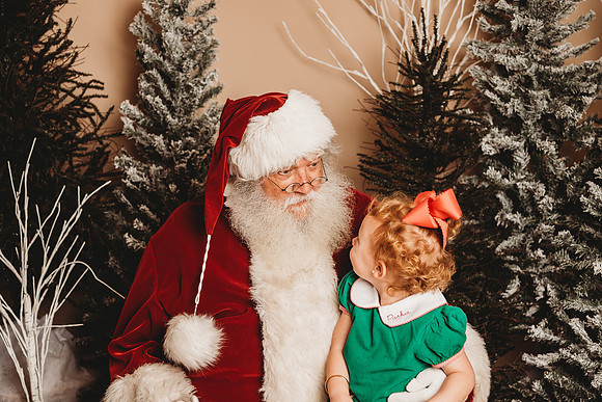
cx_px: 301
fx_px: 970
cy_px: 201
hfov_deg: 34.5
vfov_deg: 23.4
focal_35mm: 58
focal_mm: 58
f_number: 4
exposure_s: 1/160
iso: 100
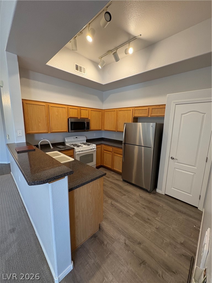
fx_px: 114
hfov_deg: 85.7
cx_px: 106
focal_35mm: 14
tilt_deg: -9.4
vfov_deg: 102.1
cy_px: 142
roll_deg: -1.2
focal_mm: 2.22
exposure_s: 1/60
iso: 320
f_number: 2.2
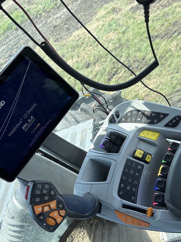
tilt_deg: -44.8
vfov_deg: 52.6
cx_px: 109
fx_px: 244
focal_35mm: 35
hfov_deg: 40.5
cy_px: 122
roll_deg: +39.4
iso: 50
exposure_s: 1/731
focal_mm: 5.96
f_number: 1.6
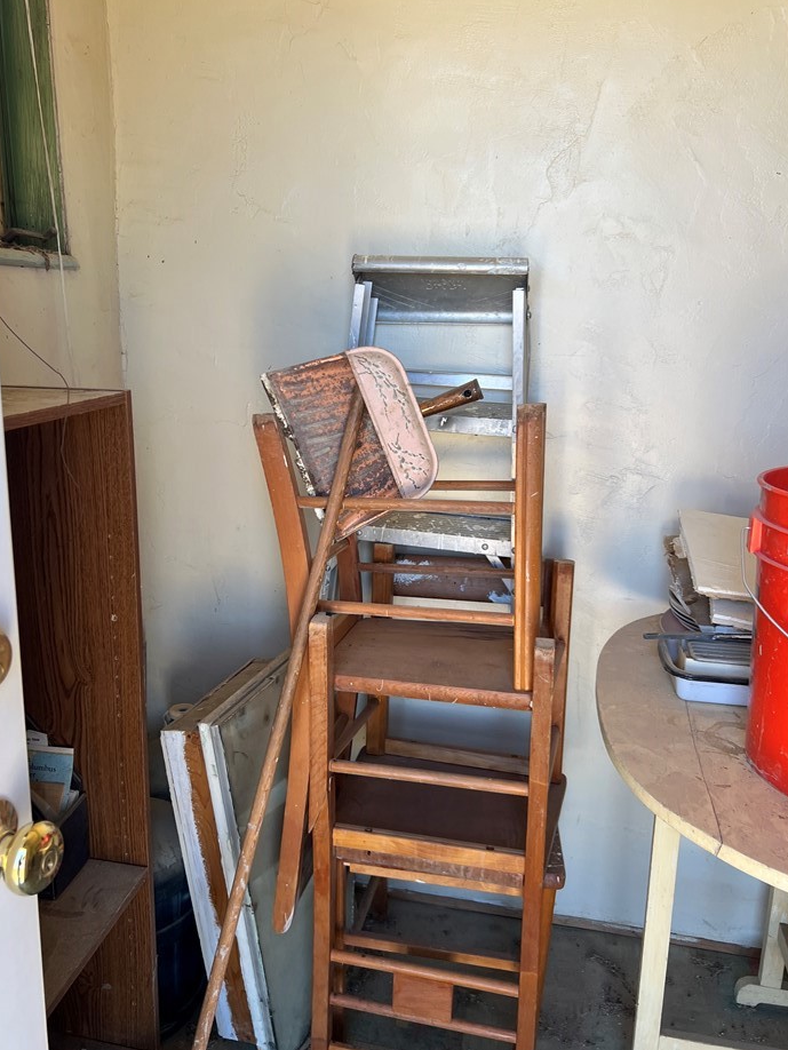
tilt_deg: -12.3
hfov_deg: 48.2
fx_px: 880
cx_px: 357
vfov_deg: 61.6
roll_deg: -2.2
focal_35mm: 29
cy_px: 518
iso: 40
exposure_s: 1/153
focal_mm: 5.7
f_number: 1.5
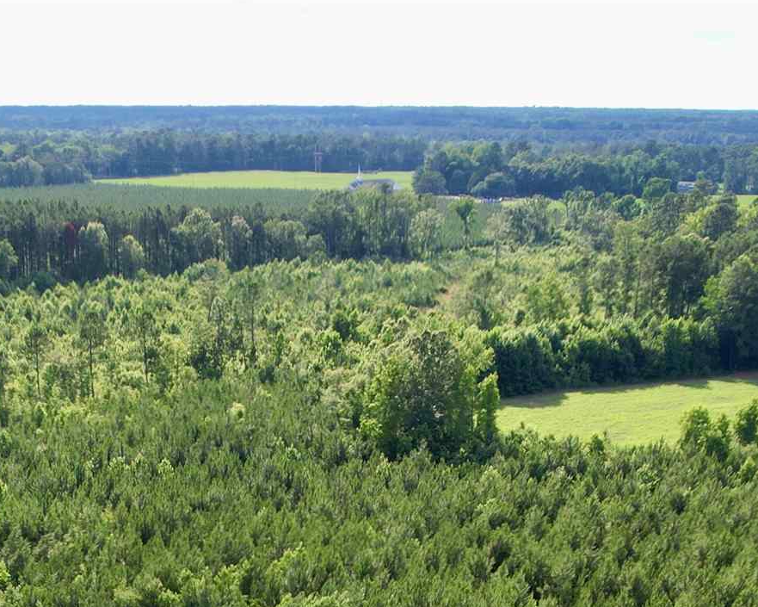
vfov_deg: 19.0
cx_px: 267
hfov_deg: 26.3
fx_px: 1615
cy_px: 878
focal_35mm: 72
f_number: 2.8
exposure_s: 1/1000
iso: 100
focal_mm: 8.38
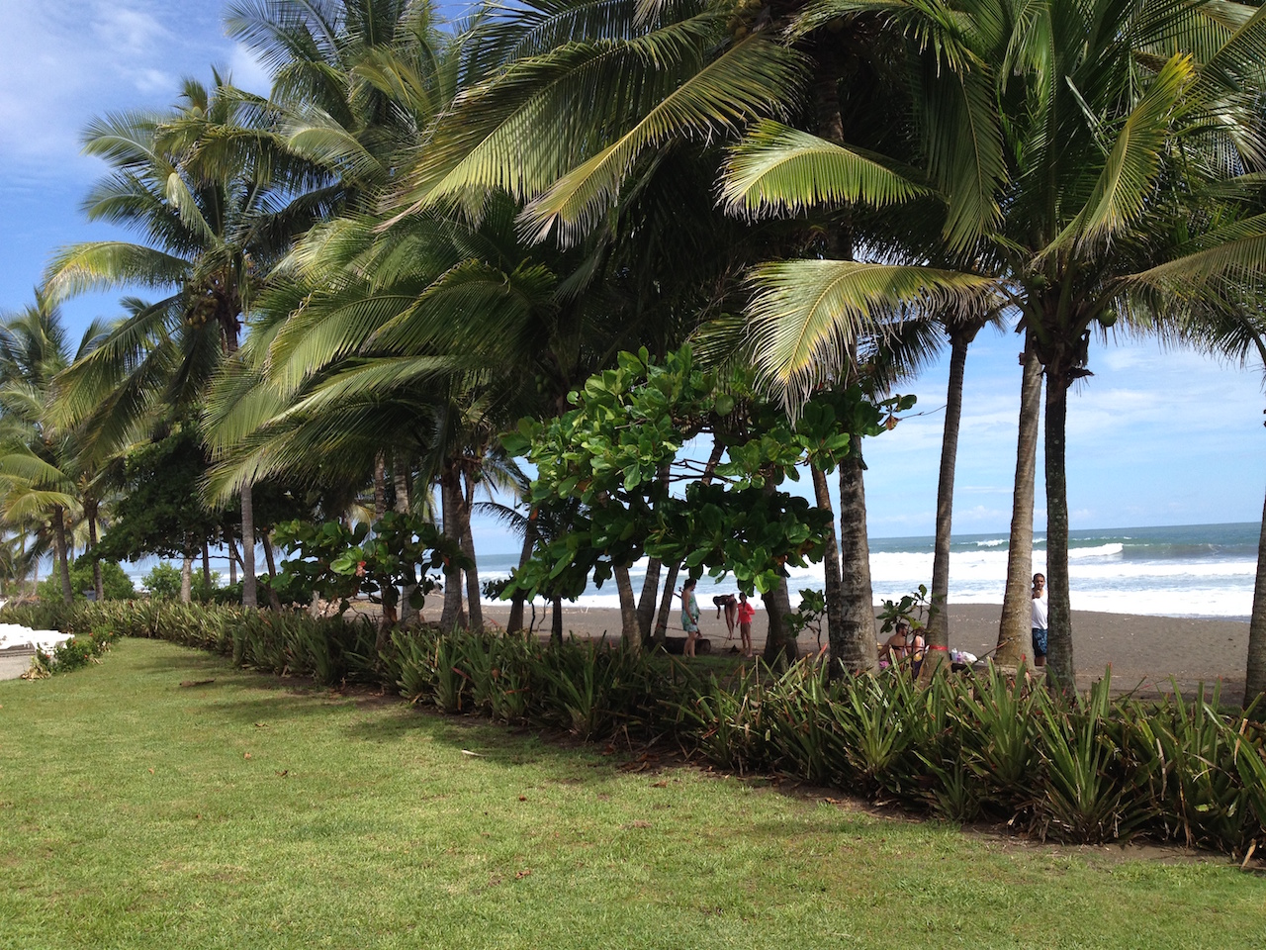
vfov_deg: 40.7
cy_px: 475
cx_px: 633
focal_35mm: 35
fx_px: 1280
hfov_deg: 52.6
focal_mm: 4.28
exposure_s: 1/1314
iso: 50
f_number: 2.4
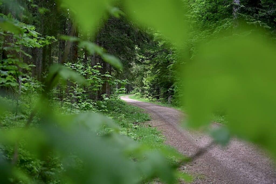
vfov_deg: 25.5
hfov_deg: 37.5
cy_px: 92
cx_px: 138
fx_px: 406
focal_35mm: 53
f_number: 4
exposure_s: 1/250
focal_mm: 53
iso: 360
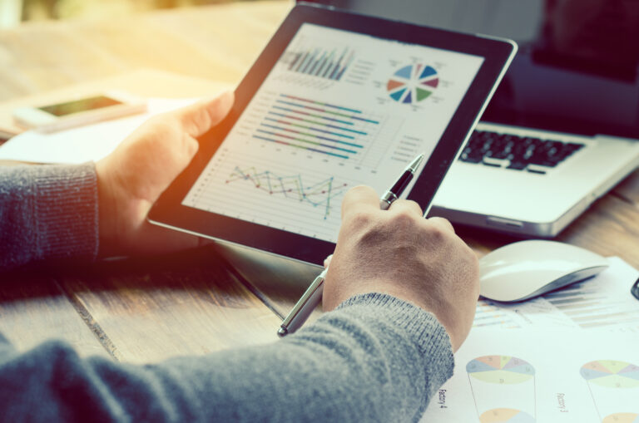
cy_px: 212
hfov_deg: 27.0
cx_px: 320
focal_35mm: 75
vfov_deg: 18.1
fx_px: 1329
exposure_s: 1/25
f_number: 4.5
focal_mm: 50
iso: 100
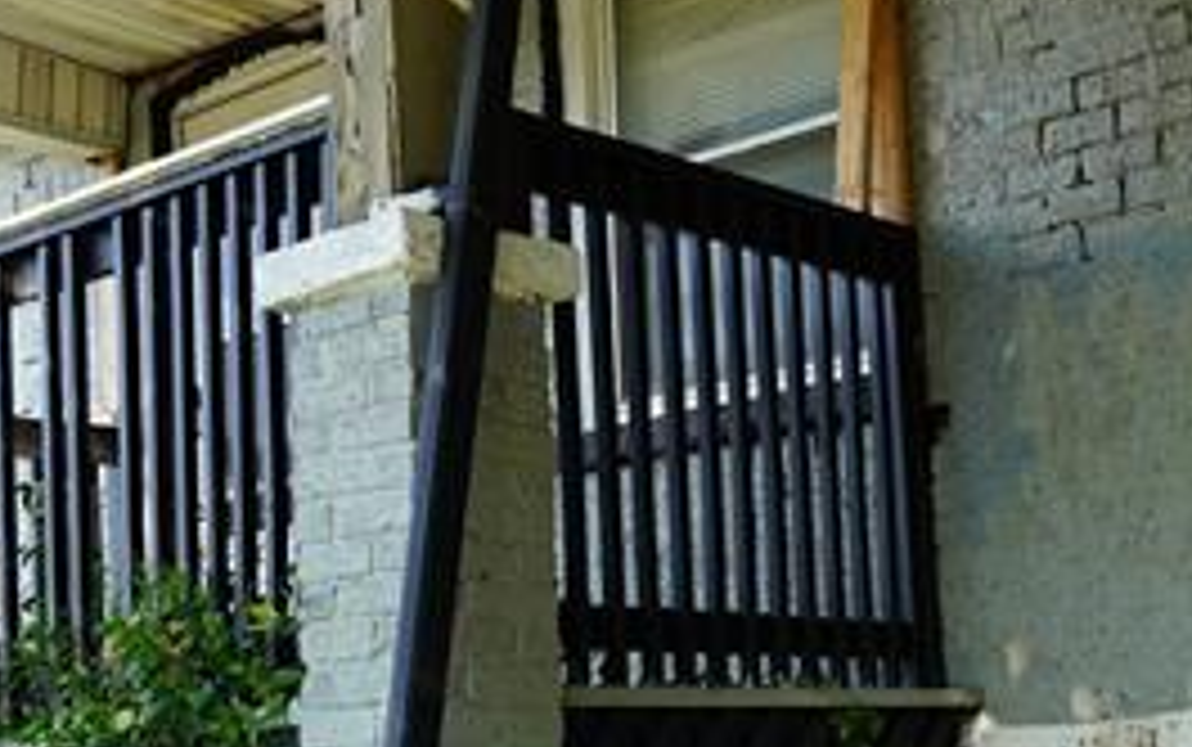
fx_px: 2048
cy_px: 639
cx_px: 985
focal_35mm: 63
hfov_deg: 31.5
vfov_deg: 20.3
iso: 100
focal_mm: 16
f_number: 5
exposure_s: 1/100
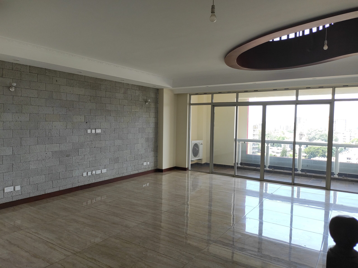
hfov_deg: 69.4
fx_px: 258
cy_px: 134
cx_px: 179
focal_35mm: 25
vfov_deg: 54.8
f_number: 1.89
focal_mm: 5.43
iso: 100
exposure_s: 1/100
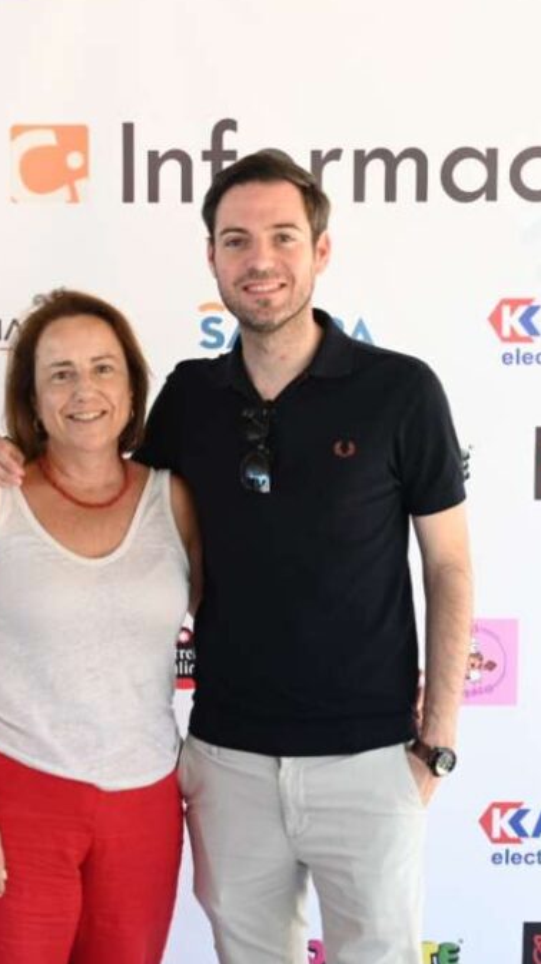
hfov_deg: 17.9
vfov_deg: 31.4
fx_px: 1711
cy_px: 479
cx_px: 143
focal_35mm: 67
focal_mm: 42
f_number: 5
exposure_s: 1/125
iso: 400
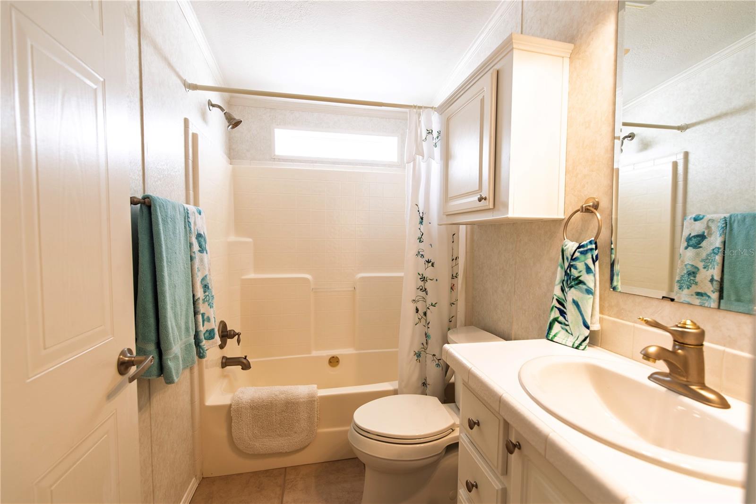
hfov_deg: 100.4
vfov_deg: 77.3
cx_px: 378
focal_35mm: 15
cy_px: 252
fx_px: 315
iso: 100
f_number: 3.5
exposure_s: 1/50
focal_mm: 15
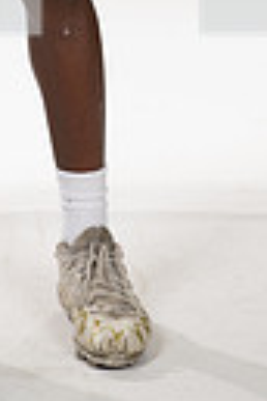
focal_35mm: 217
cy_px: -277
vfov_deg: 9.1
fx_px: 2414
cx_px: -47
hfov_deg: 6.3
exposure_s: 1/320
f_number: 7.1
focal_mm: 62
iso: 800
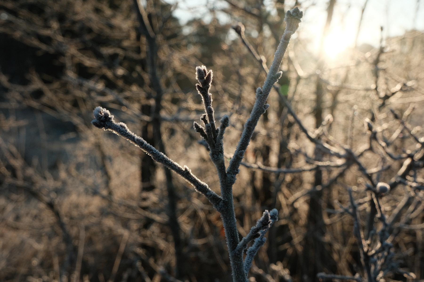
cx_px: 212
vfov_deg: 30.5
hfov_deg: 44.5
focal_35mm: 44
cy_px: 141
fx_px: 518
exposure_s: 1/600
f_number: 8
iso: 640
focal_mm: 29.2
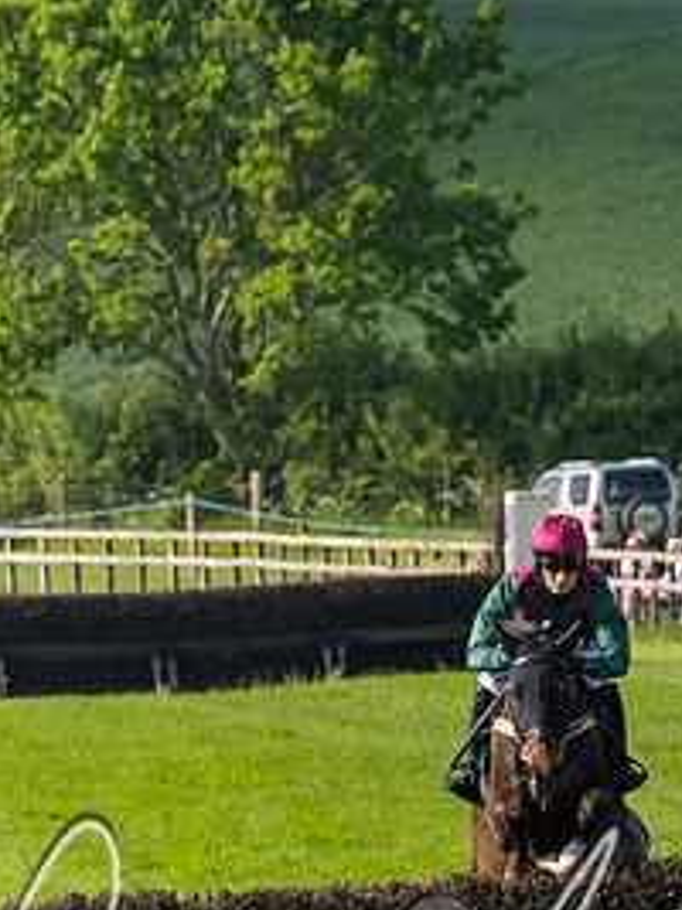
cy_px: 863
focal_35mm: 1045
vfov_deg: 1.9
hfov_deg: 1.4
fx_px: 27473
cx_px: 937
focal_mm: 180
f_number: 4
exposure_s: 1/4000
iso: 500
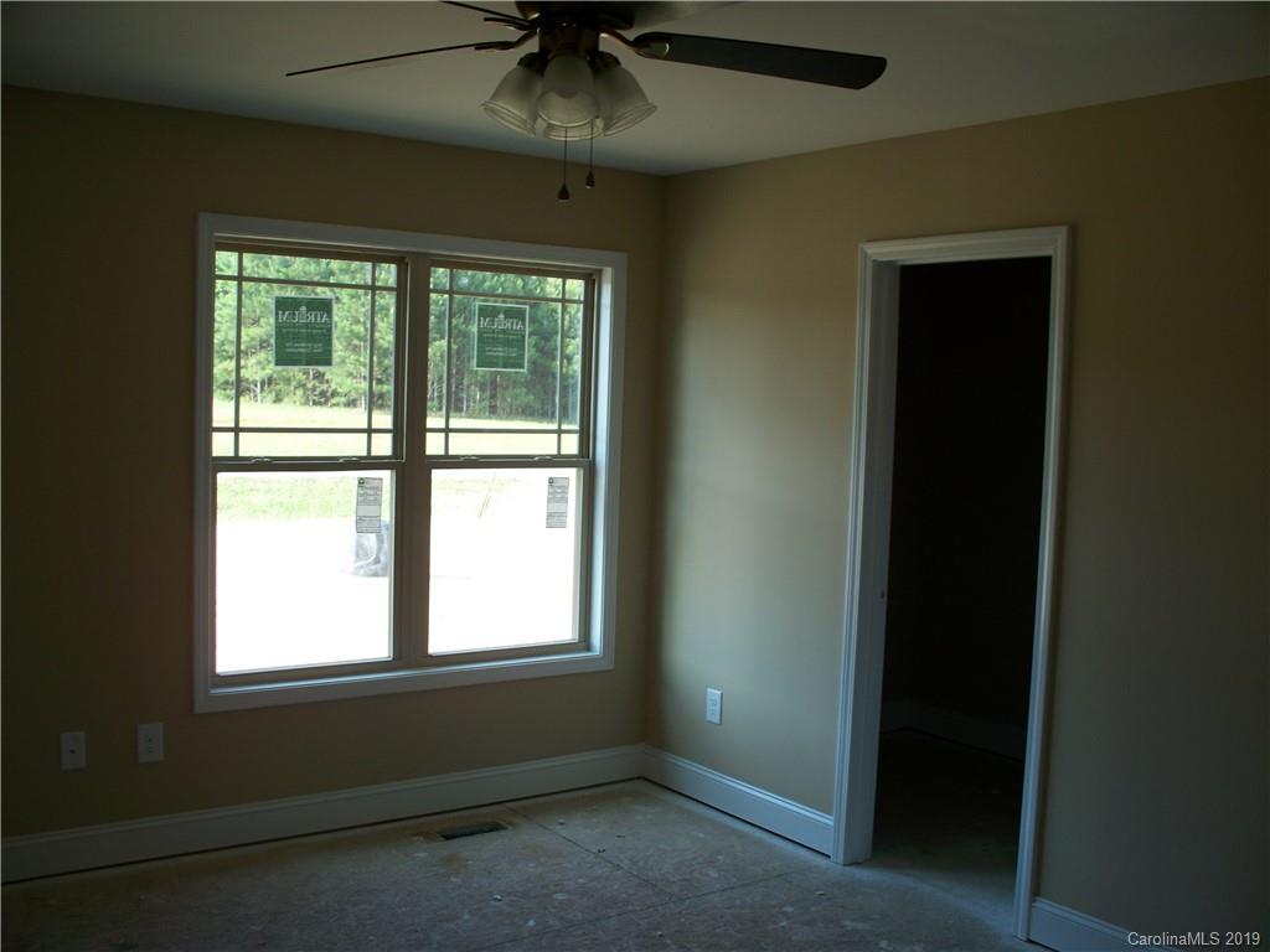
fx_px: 1321
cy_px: 476
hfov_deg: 51.4
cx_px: 635
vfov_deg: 39.7
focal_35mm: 36
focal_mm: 7.54
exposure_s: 1/125
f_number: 2.8
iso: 64
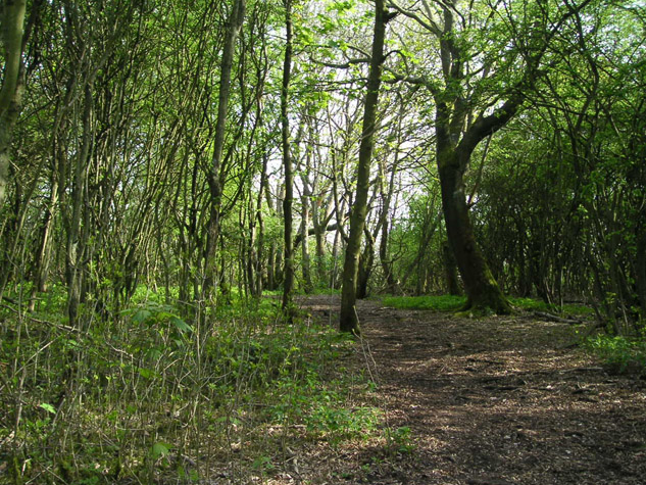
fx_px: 728
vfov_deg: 36.8
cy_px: 239
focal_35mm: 39
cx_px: 315
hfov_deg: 47.9
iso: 50
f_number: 2.8
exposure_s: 1/180
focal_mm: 6
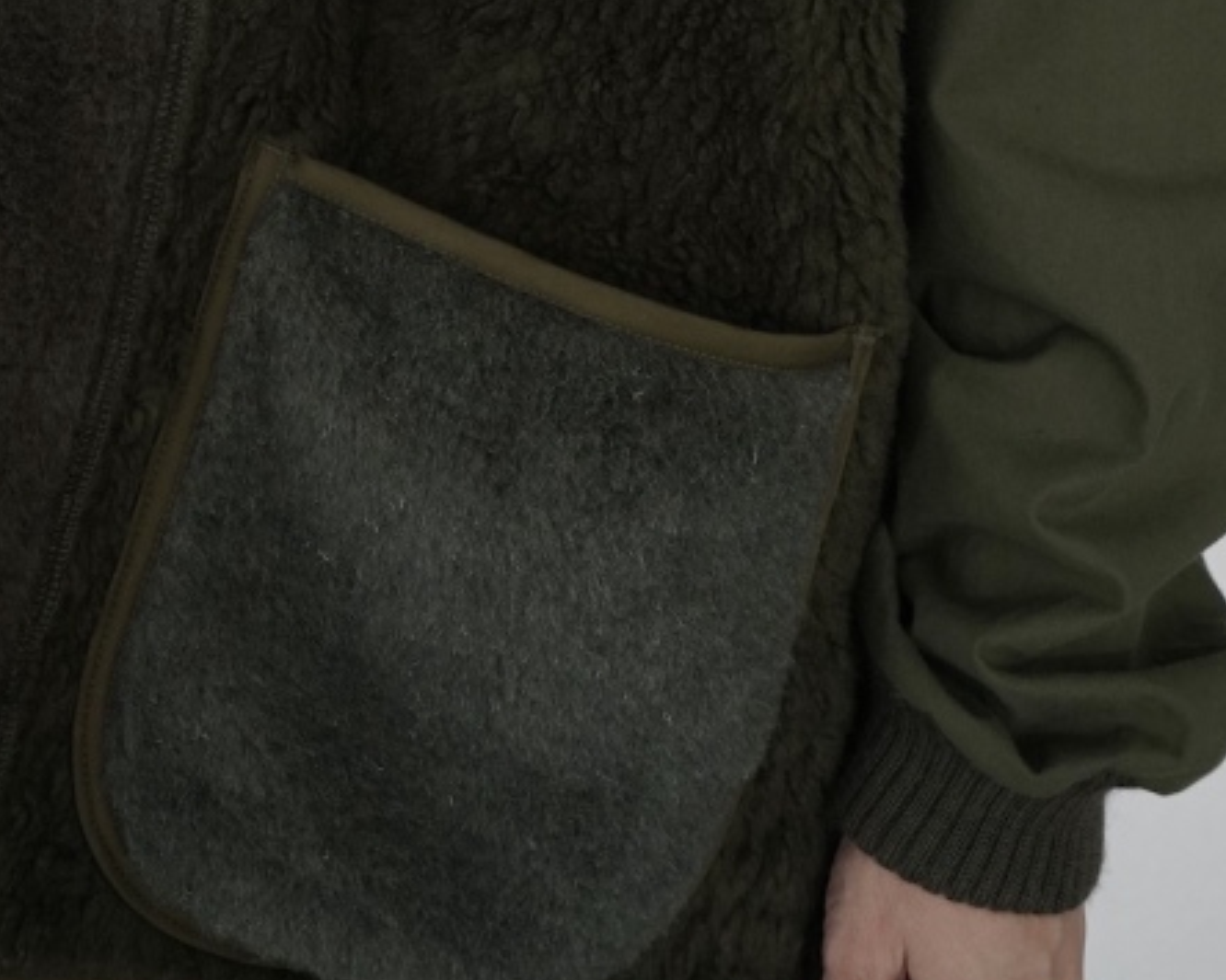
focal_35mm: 63
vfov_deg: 22.7
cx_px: 467
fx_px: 2285
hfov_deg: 29.9
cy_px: -124
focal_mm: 31
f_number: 5.6
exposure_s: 1/160
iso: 3200
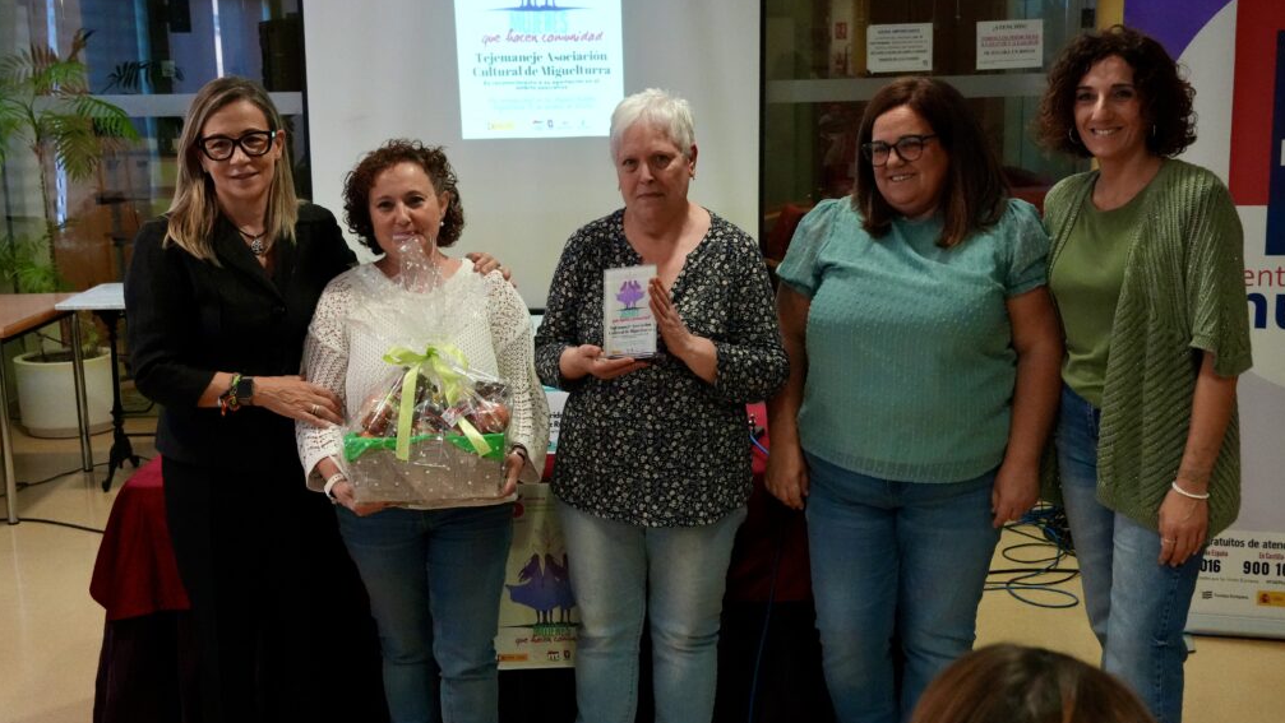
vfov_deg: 24.2
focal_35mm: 50
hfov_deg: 41.7
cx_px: 647
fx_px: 1688
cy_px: 402
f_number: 5.6
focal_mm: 31
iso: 5000
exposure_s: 1/125
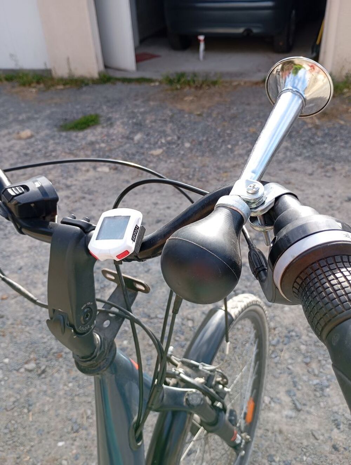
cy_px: 232
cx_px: 176
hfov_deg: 49.9
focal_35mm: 28
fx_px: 378
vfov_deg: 63.4
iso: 104
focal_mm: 4.27
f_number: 1.8
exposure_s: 1/142
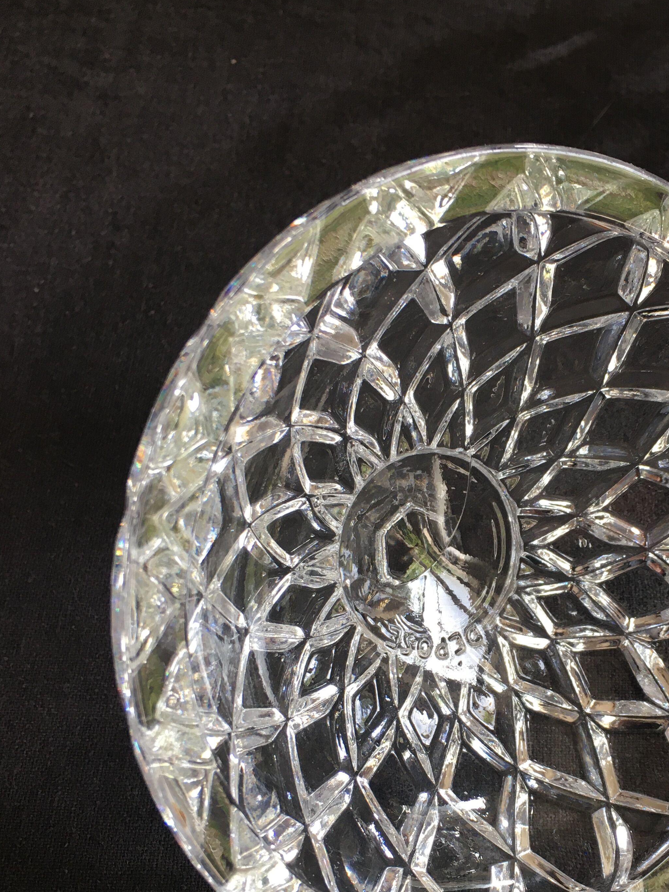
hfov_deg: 33.0
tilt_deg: -62.2
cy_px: 570
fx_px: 1108
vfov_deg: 43.4
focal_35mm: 43
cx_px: 490
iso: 25
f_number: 2.2
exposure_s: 1/33
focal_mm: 4.15
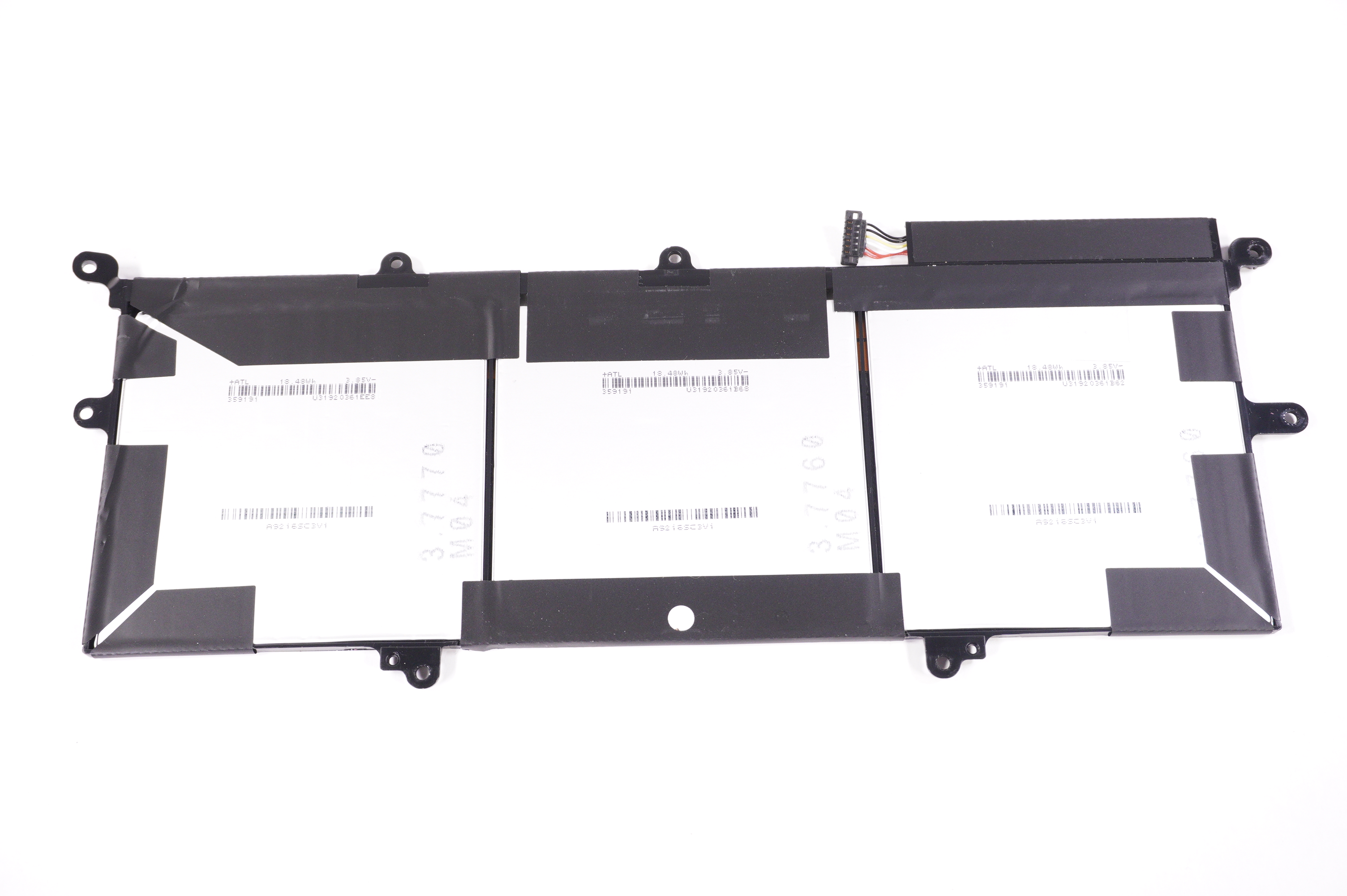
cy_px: 448
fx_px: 1402
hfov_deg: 51.3
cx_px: 674
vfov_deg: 35.4
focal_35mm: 38
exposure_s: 1/250
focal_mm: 25
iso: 1000
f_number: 5.6
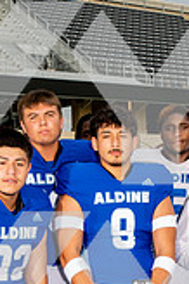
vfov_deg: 20.6
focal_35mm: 95
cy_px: 304
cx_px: 229
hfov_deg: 13.9
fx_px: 750
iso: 100
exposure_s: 1/320
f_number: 7.1
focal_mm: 26
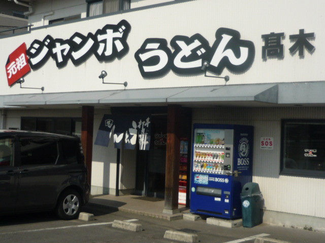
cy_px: 122
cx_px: 162
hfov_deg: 36.2
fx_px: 498
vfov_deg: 27.5
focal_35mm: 53
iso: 100
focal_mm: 5.5
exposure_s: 1/400
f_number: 8
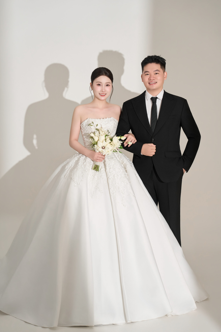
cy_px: 166
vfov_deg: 31.4
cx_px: 110
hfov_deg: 21.2
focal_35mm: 64
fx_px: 589
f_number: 2.8
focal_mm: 64
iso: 320
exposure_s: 1/200
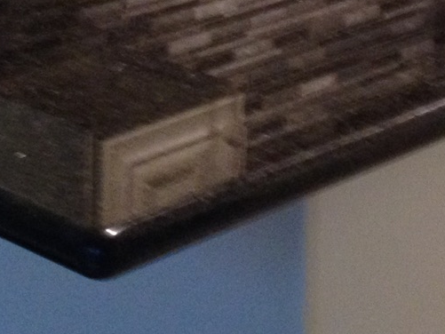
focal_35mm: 143
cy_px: -263
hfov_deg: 13.6
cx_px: 423
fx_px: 1839
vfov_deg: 9.8
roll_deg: -0.7
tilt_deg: -5.8
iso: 200
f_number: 2.4
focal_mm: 4.28
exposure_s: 1/20
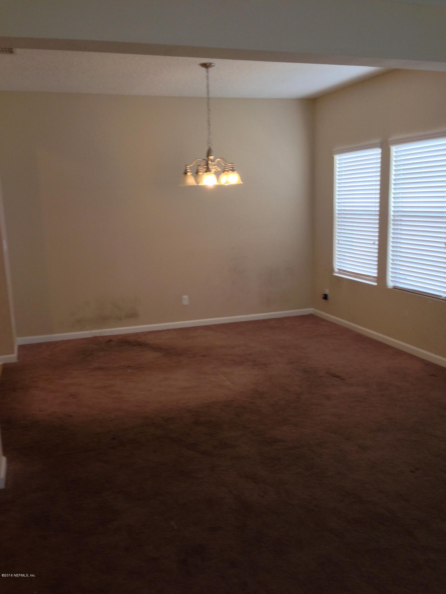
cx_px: 223
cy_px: 297
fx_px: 567
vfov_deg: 55.4
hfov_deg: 42.9
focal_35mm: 33
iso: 64
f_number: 2.4
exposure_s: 1/20
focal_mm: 4.12
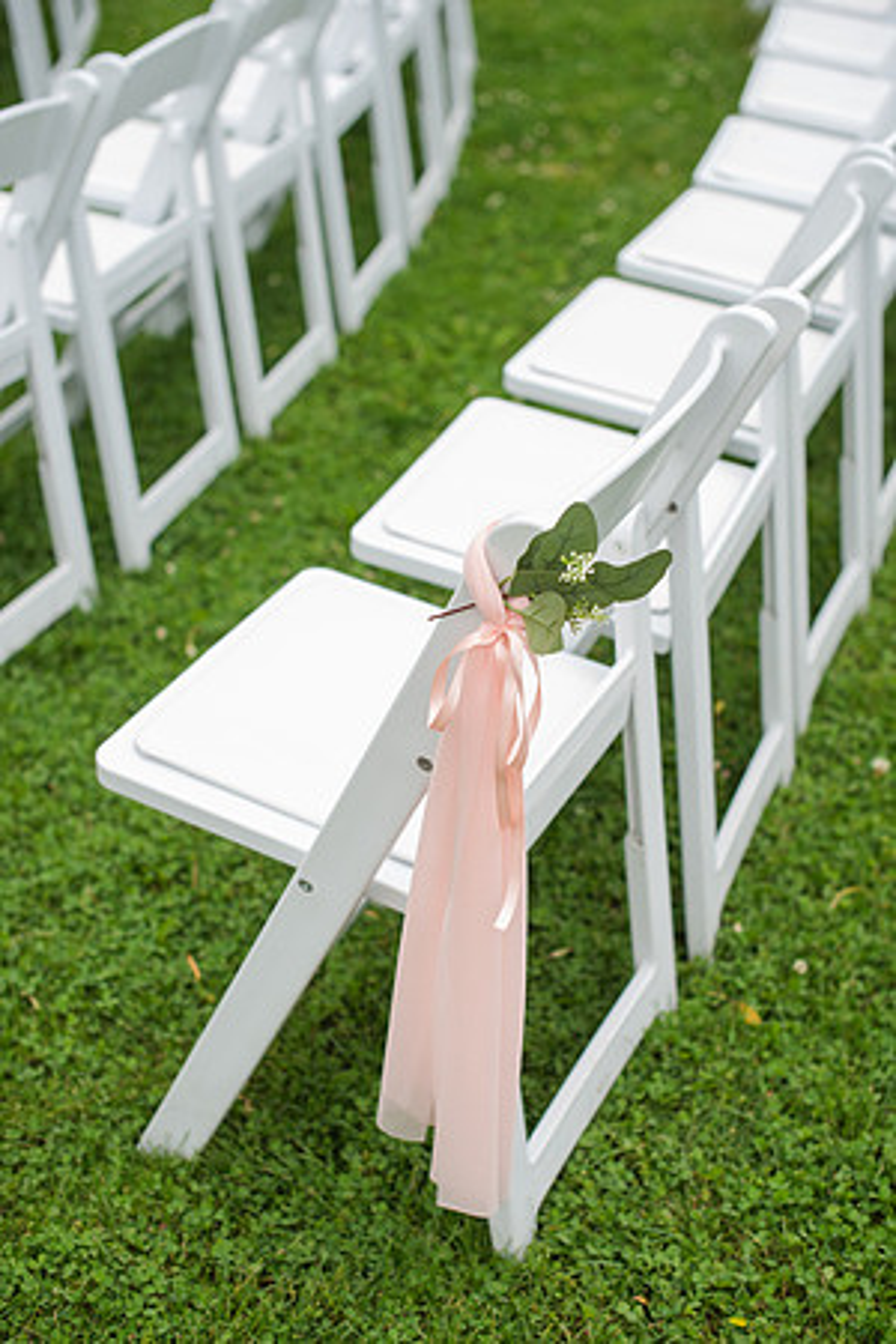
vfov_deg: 39.6
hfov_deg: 27.0
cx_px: 448
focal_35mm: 50
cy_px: 672
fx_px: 1867
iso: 100
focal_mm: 50
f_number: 3.5
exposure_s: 1/320
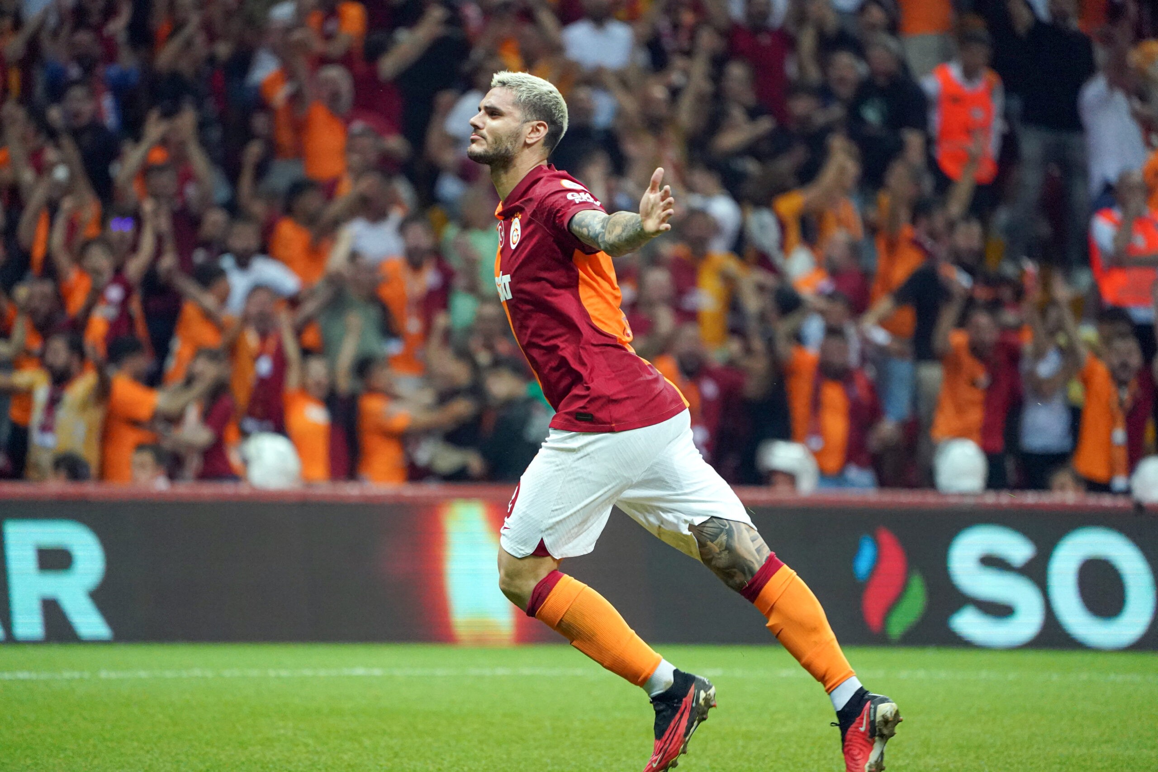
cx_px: 579
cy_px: 386
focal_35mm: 400
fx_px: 12866
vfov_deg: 3.4
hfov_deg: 5.2
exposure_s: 1/1250
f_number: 5.6
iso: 8000
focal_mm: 400
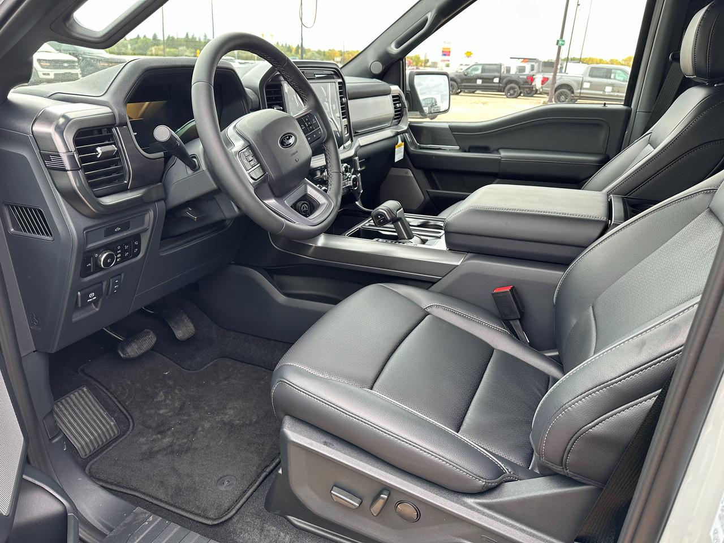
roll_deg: -2.9
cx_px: 362
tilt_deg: -21.0
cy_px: 272
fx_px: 502
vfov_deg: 56.8
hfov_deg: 71.6
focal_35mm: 24
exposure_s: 1/131
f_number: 1.78
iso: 64
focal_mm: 6.86
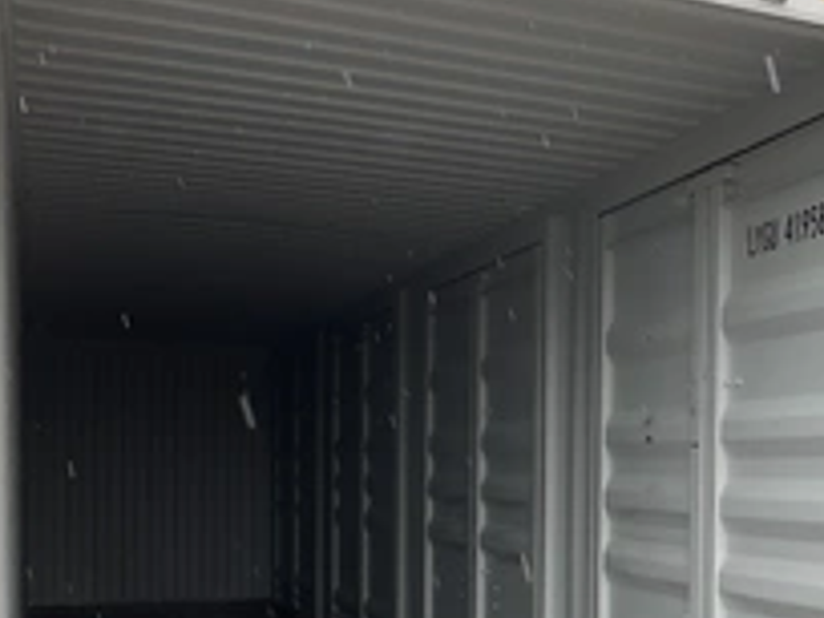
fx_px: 1357
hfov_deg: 31.9
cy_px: 509
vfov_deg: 25.2
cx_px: 763
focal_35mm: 57
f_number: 1.8
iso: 16
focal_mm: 3
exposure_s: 1/122
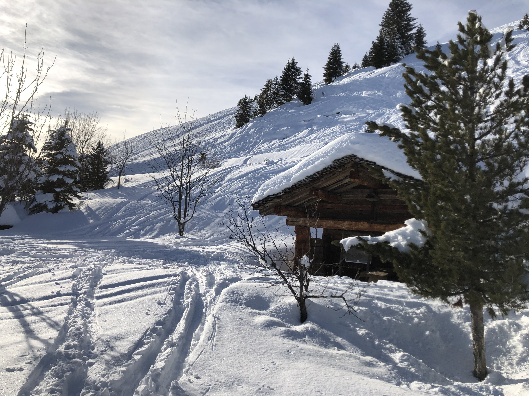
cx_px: 264
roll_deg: -3.2
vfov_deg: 49.7
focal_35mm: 28
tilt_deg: +3.9
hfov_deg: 63.4
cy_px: 198
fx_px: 428
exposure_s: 1/4878
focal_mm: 4
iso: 20
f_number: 1.8
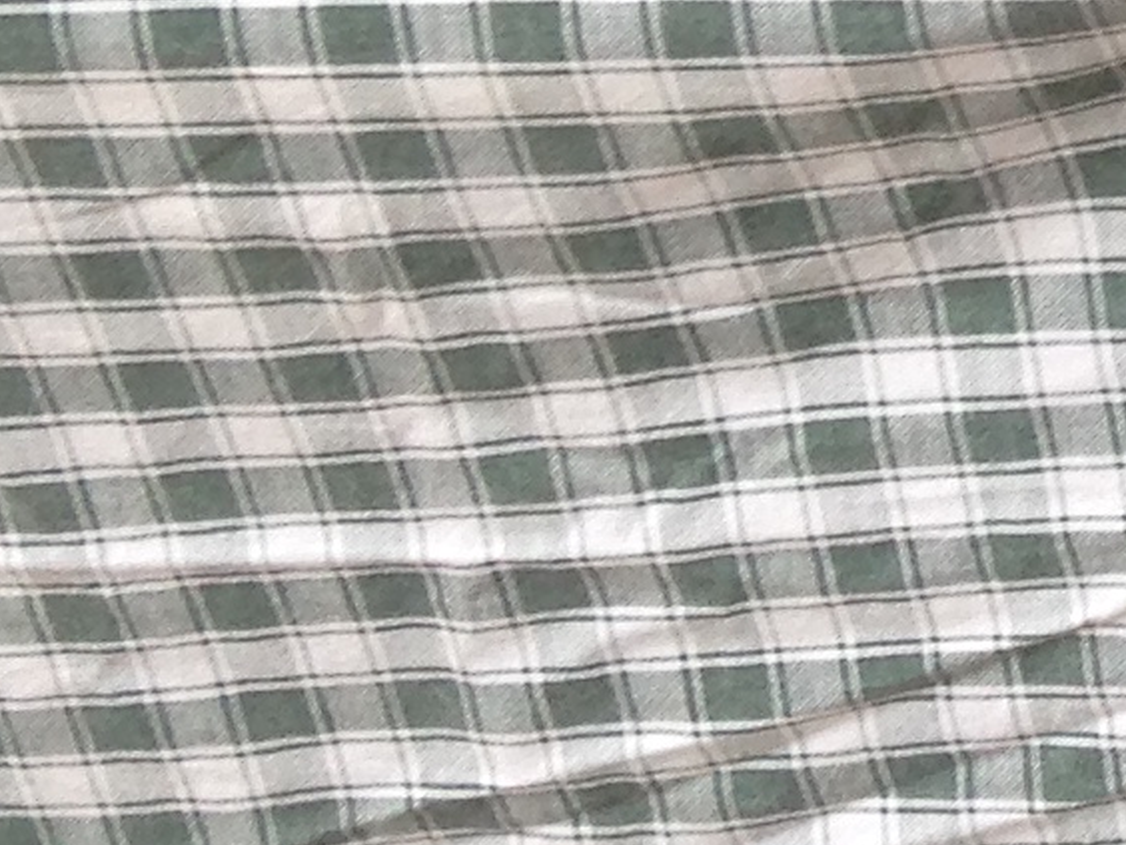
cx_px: 2677
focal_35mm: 191
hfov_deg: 9.3
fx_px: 6213
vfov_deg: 7.6
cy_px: -499
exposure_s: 1/162
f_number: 2.4
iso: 50
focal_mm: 4.12
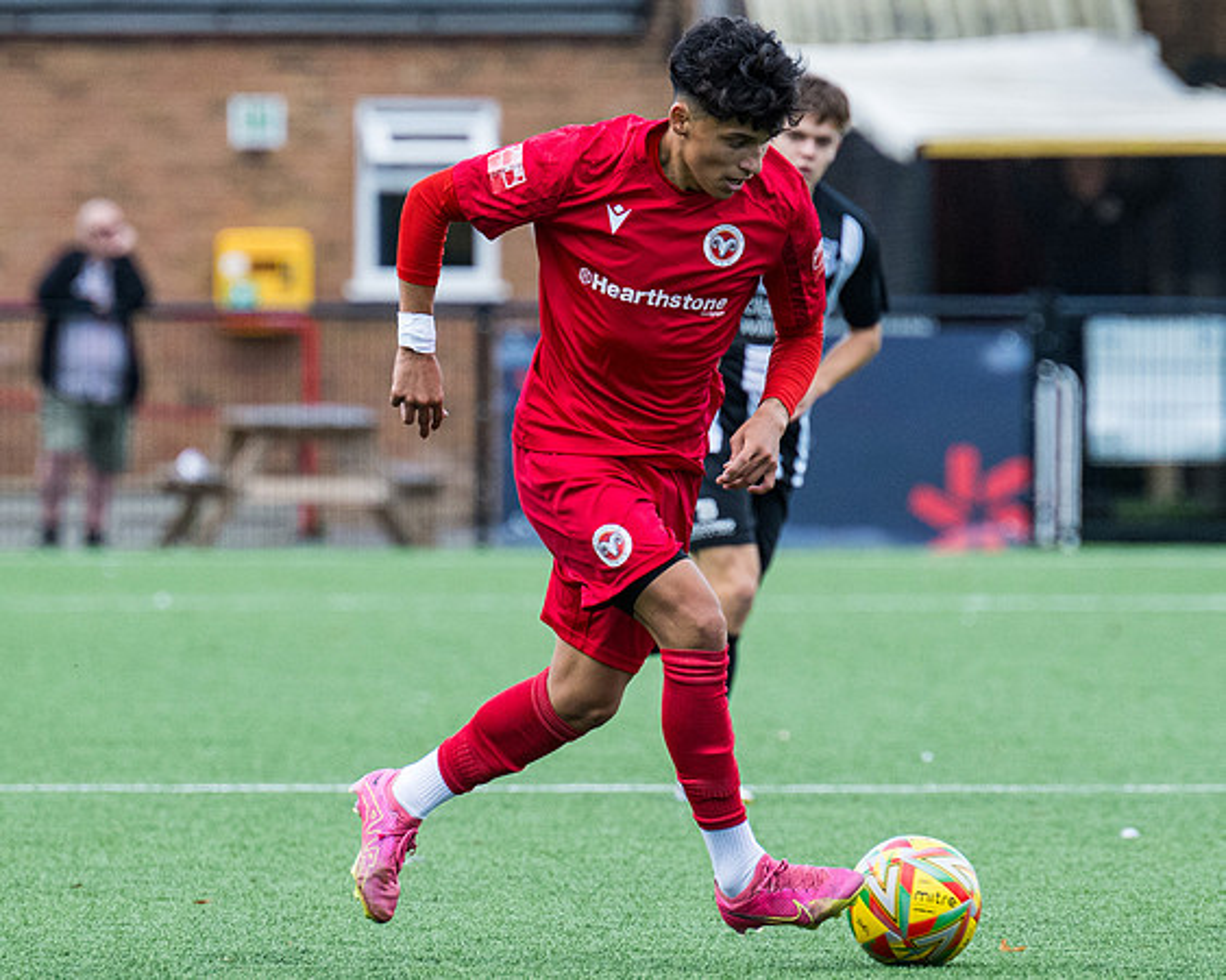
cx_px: 508
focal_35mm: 643
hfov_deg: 3.0
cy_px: 444
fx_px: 23340
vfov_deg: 2.4
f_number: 4.5
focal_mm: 260
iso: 800
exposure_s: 1/1600
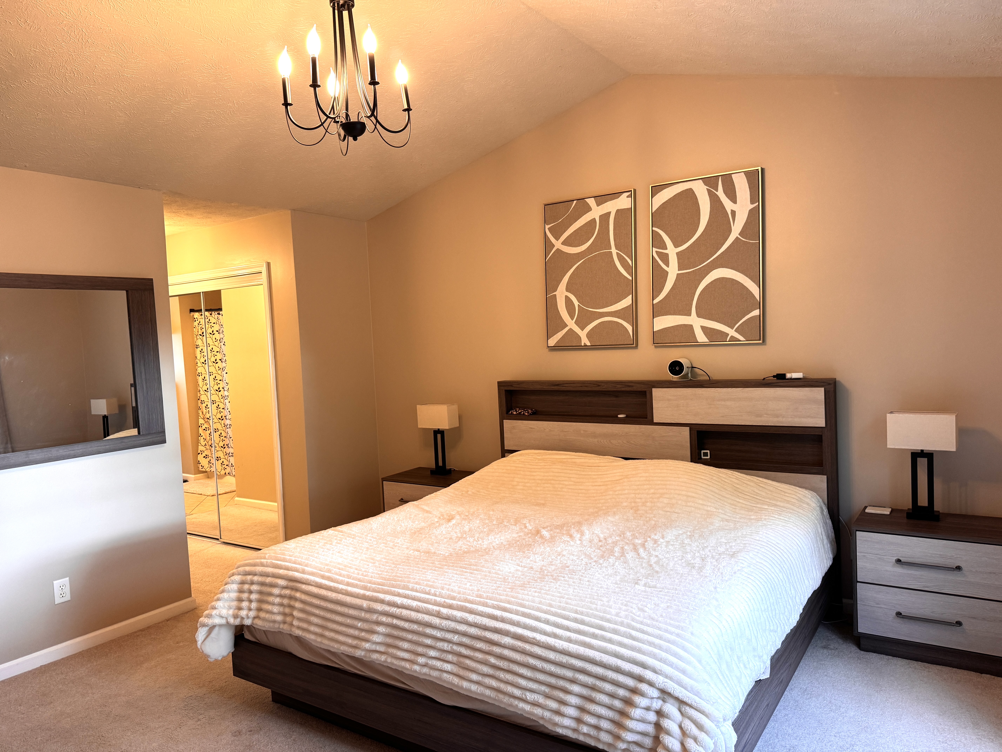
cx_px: 501
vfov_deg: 56.8
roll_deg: +2.4
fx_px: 695
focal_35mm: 24
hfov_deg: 71.6
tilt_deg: -2.9
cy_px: 376
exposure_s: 1/60
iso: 160
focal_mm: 6.76
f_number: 1.78
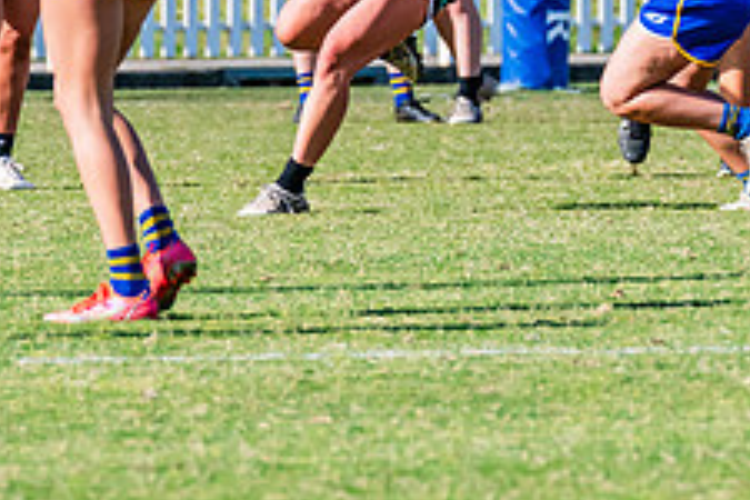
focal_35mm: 1072
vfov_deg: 1.3
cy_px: -63
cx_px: 446
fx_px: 22332
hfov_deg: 1.9
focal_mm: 330
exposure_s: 1/1600
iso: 800
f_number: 9
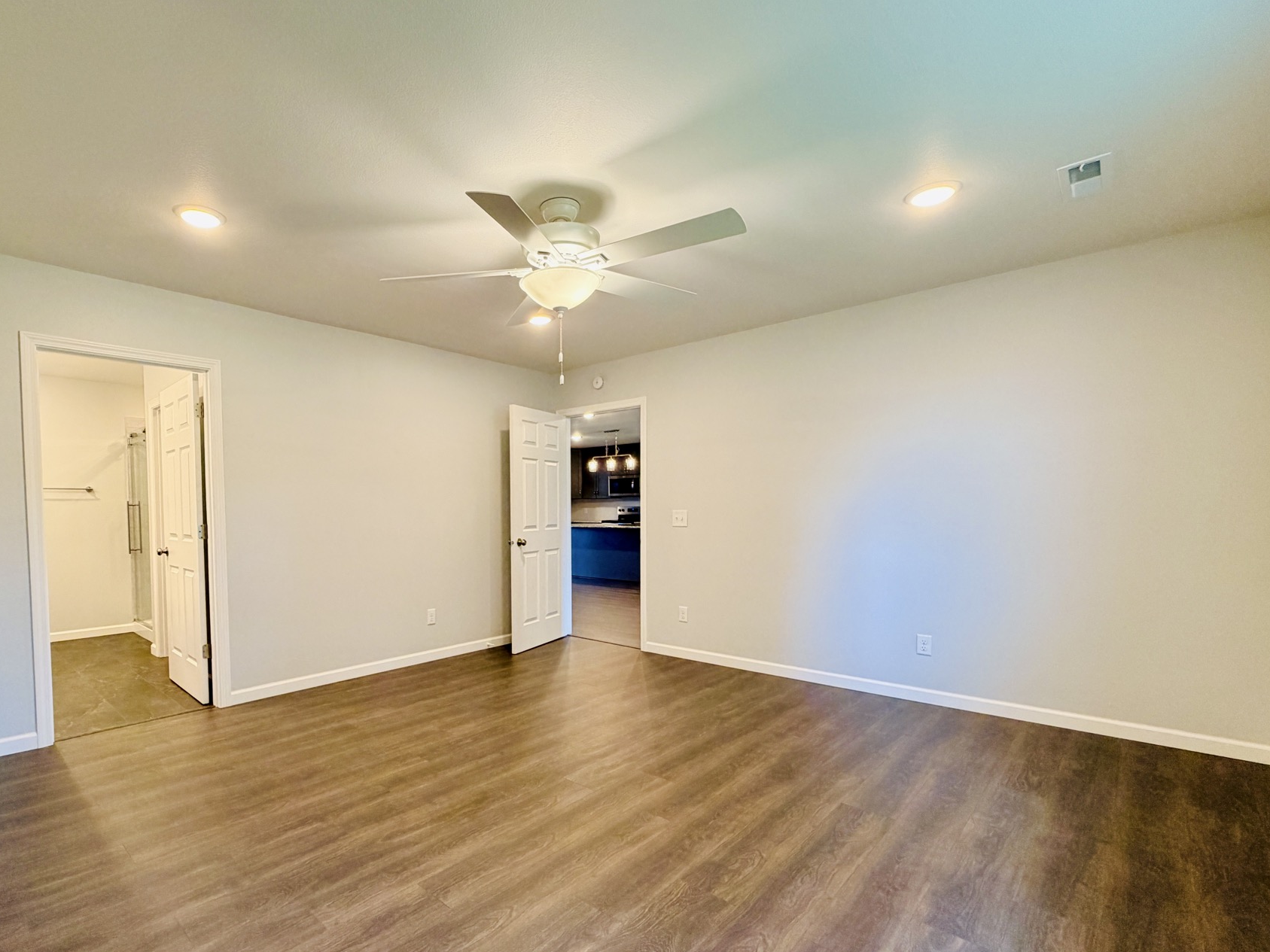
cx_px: 522
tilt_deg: -2.4
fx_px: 624
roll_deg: +0.5
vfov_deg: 74.5
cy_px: 529
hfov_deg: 90.1
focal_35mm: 17
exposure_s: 1/60
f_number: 2.2
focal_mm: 2.22
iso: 250
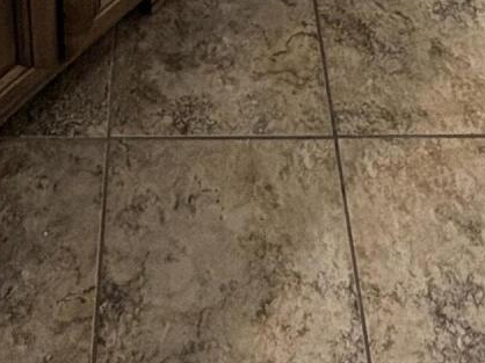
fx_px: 938
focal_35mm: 67
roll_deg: -1.4
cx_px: 191
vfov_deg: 13.5
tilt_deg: -18.1
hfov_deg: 28.9
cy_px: -575
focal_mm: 2.22
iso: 200
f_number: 2.2
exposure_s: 1/99
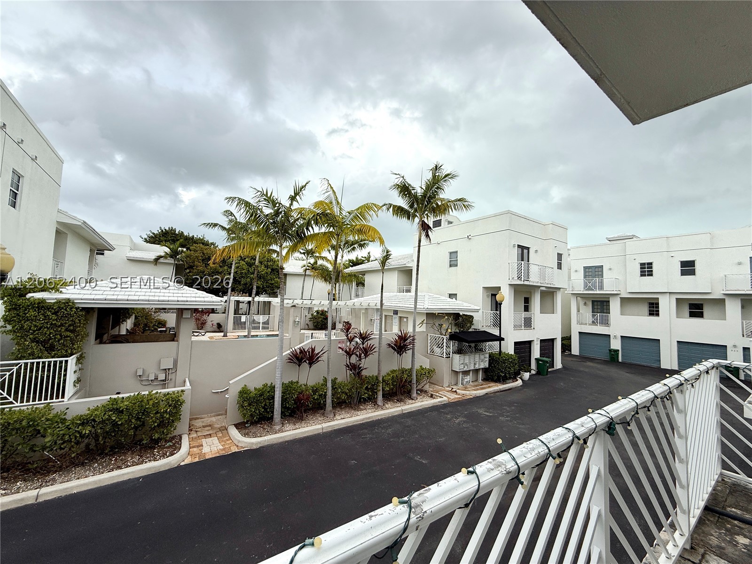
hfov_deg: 102.1
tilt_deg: +3.9
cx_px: 376
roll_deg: -1.6
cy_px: 282
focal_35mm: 14
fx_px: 304
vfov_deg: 85.7
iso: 50
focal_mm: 2.22
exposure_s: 1/579
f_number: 2.2
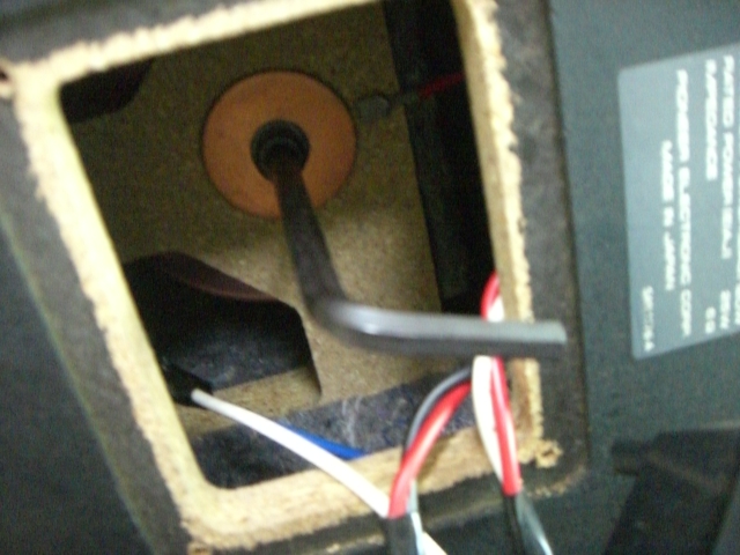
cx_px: 370
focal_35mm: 38
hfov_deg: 49.0
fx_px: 812
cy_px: 278
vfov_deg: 37.7
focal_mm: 6.2
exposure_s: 1/50
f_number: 2.7
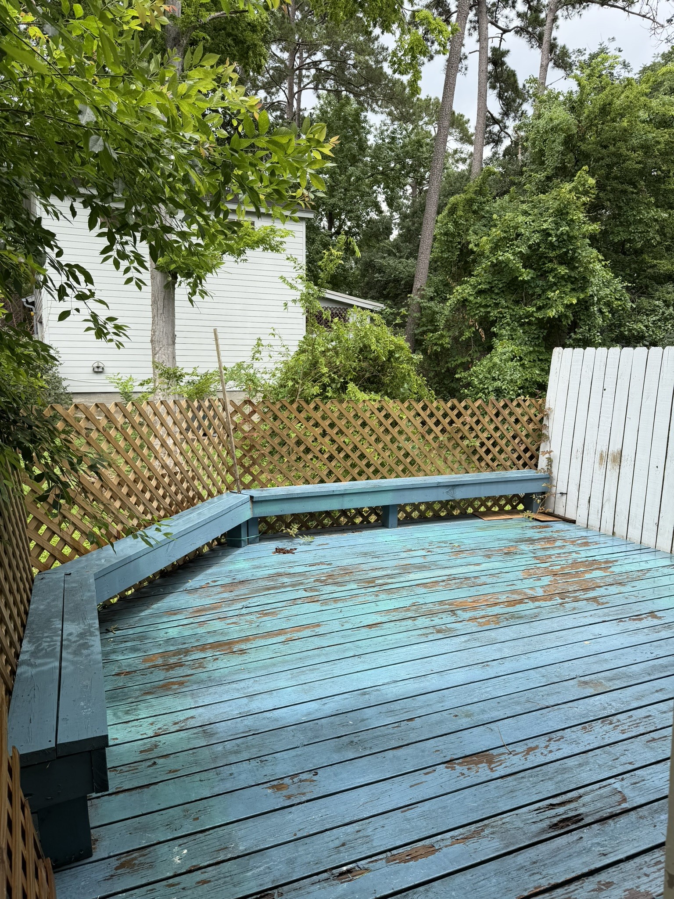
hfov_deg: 56.8
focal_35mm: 24
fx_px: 623
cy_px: 450
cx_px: 337
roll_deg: -1.1
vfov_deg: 71.6
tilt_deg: -8.9
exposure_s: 1/1174
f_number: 1.78
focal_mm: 6.76
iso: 80
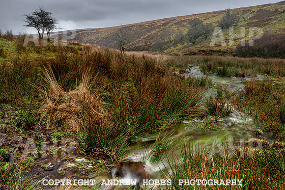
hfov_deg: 73.7
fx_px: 190
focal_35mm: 24
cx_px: 142
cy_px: 95
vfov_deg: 53.2
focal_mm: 24
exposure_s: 2.5
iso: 64
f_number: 22
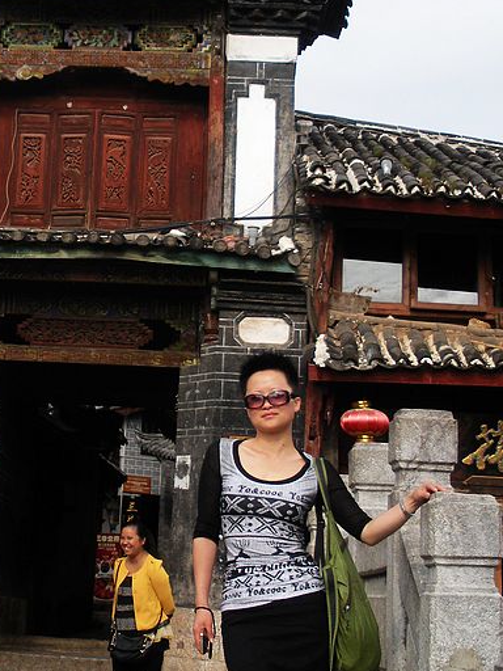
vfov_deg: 26.9
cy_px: 219
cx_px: 85
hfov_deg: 20.2
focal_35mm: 72
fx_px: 1395
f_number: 3.5
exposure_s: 1/442
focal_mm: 6.3
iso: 64
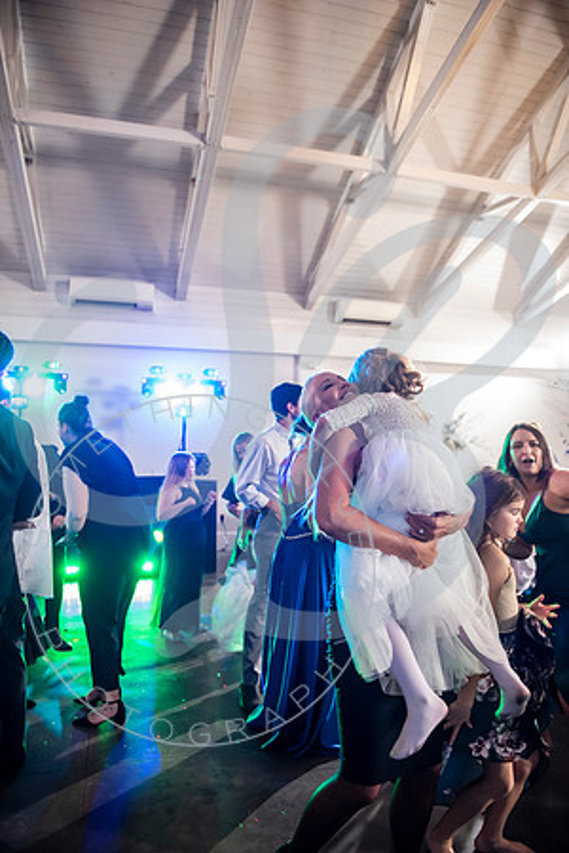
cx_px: 284
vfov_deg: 73.7
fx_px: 569
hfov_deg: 53.1
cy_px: 426
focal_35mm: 24
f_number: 2.8
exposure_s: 1/125
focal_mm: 24
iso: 4000
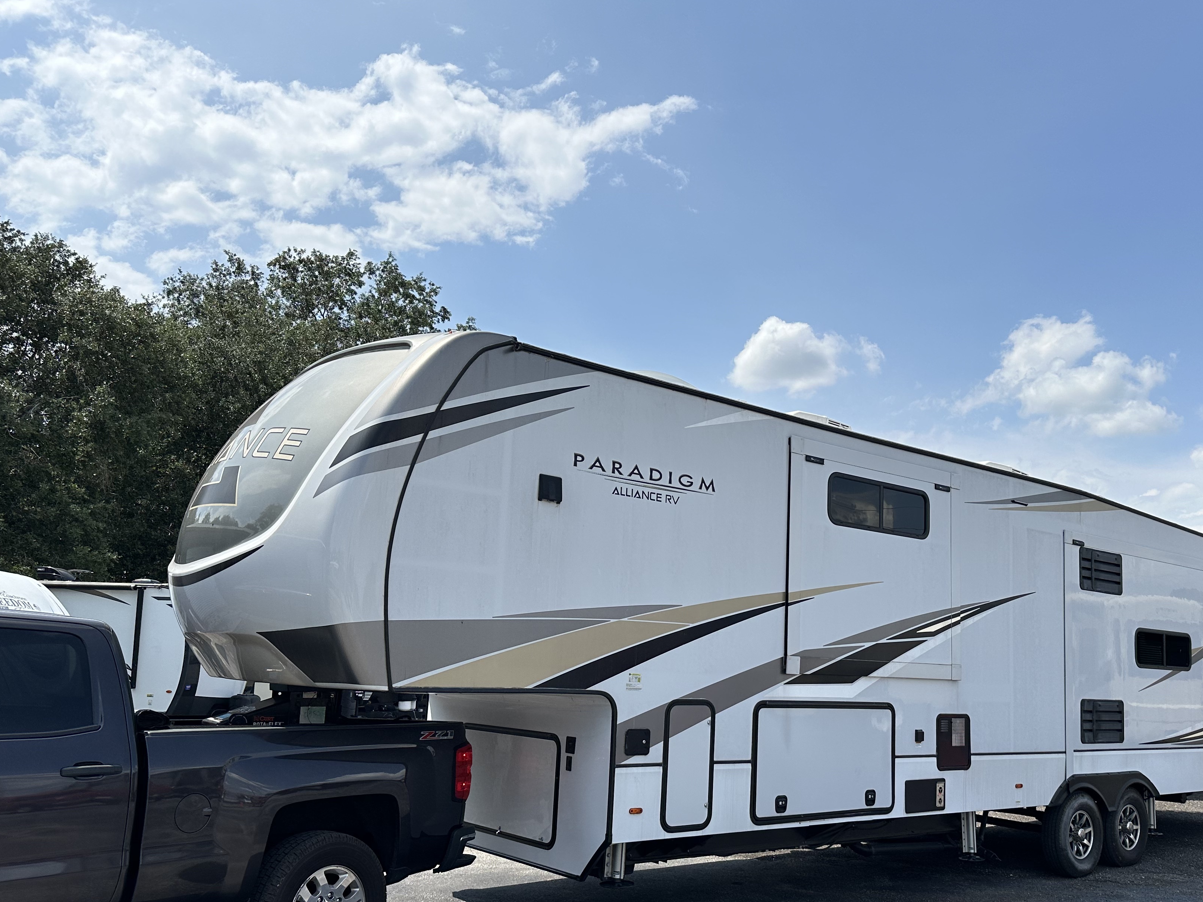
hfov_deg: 59.6
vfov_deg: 46.5
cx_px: 700
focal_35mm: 30
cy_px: 542
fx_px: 1043
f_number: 1.78
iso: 80
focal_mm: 6.86
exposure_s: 1/6623
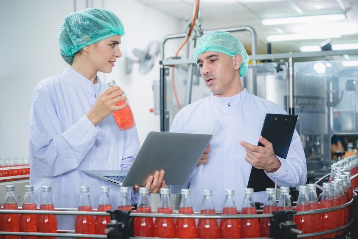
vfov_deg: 19.5
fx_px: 696
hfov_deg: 28.8
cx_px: 179
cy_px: 120
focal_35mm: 70
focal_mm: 70
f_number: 2.8
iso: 320
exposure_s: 1/100
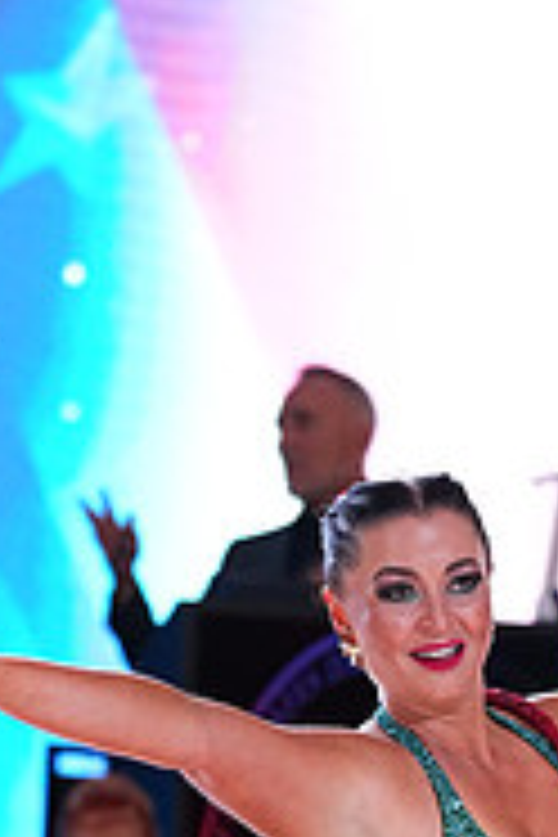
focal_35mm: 481
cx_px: 551
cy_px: 994
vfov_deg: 4.3
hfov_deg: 2.9
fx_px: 11182
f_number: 4
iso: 2000
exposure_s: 1/400
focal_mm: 154
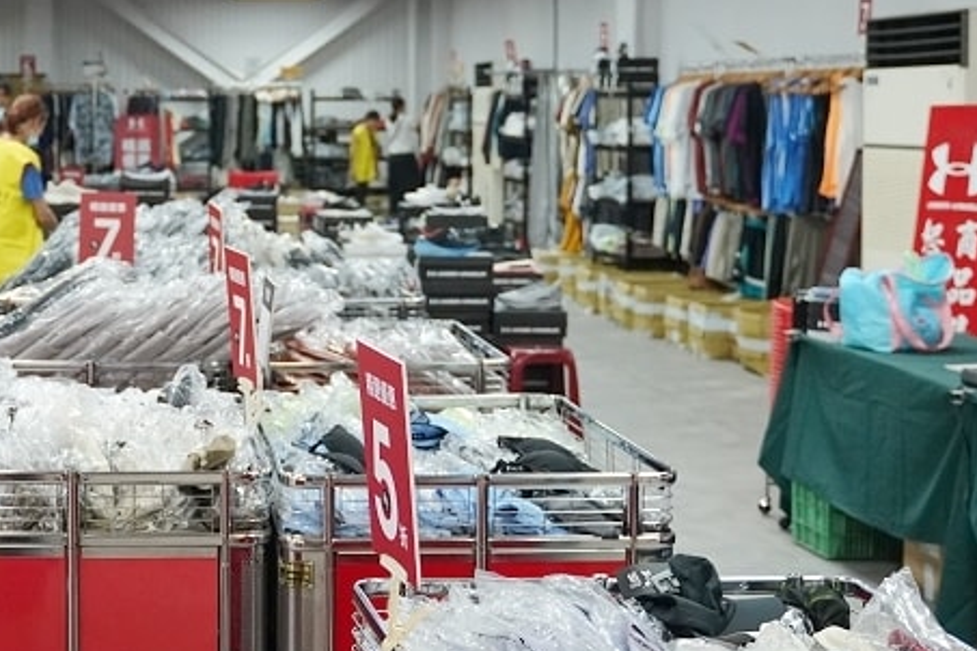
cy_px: 198
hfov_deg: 24.2
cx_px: 135
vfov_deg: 16.6
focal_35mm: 82
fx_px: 2225
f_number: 2.8
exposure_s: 1/160
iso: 3200
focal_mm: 31
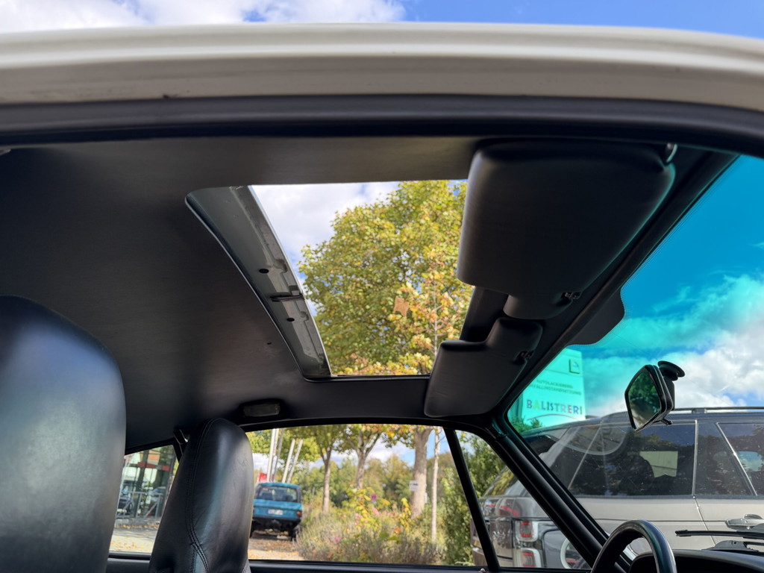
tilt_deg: +21.4
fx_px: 530
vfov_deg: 56.8
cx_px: 382
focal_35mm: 24
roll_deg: -3.3
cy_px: 286
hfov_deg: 71.6
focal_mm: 6.76
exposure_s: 1/943
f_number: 1.78
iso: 100
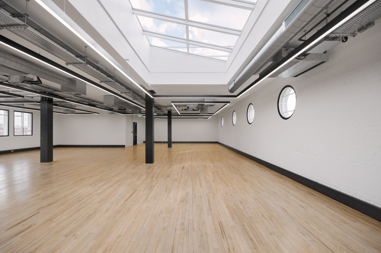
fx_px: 158
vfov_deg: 77.1
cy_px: 126
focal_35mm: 15
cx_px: 190
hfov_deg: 100.5
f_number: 8
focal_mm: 10
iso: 200
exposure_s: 1/50
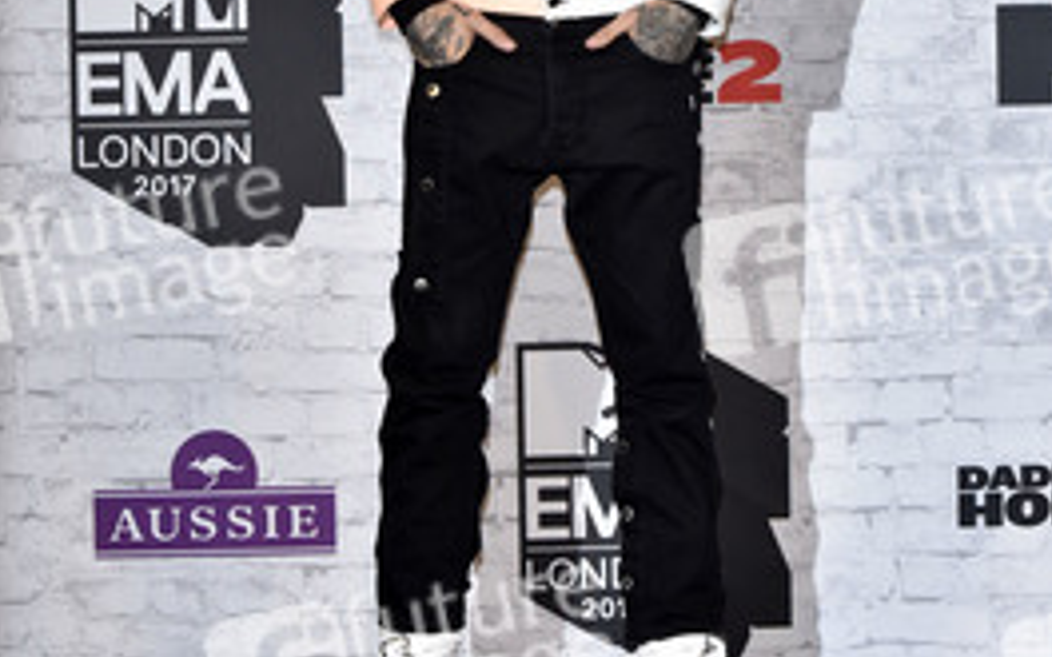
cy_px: 64
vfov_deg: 4.2
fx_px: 8859
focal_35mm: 309
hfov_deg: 6.8
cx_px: 526
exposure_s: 1/250
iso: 2000
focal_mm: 200
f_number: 6.3
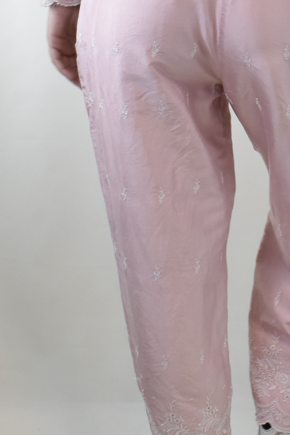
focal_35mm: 78
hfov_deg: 17.4
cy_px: 17
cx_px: 220
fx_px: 942
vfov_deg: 24.9
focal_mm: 20
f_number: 11
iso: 1000
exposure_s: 1/50
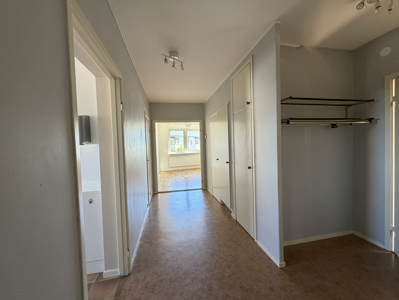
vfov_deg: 85.7
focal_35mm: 14
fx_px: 161
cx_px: 200
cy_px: 150
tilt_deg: -2.0
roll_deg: +2.3
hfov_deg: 102.1
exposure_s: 1/121
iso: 250
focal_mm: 2.22
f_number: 2.2
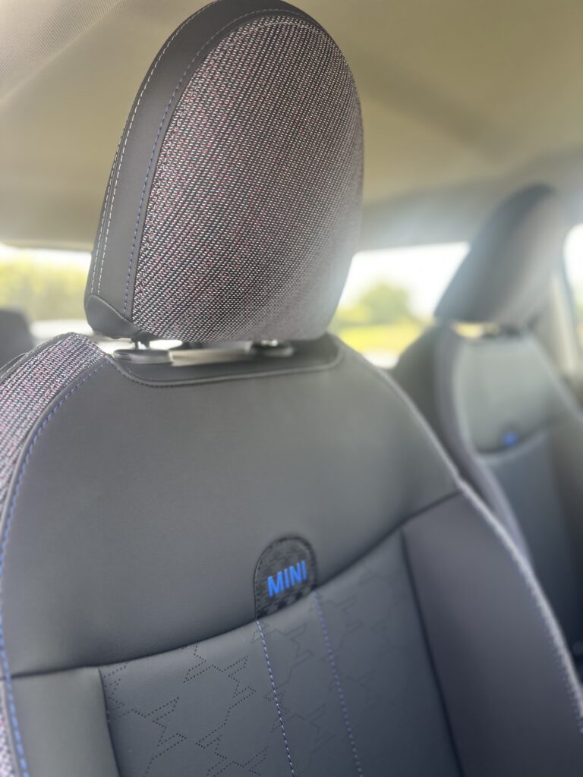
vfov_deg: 71.6
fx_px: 539
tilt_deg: -7.7
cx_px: 292
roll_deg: -0.6
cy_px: 388
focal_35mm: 24
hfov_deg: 56.8
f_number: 1.78
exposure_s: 1/172
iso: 80
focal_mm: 6.86
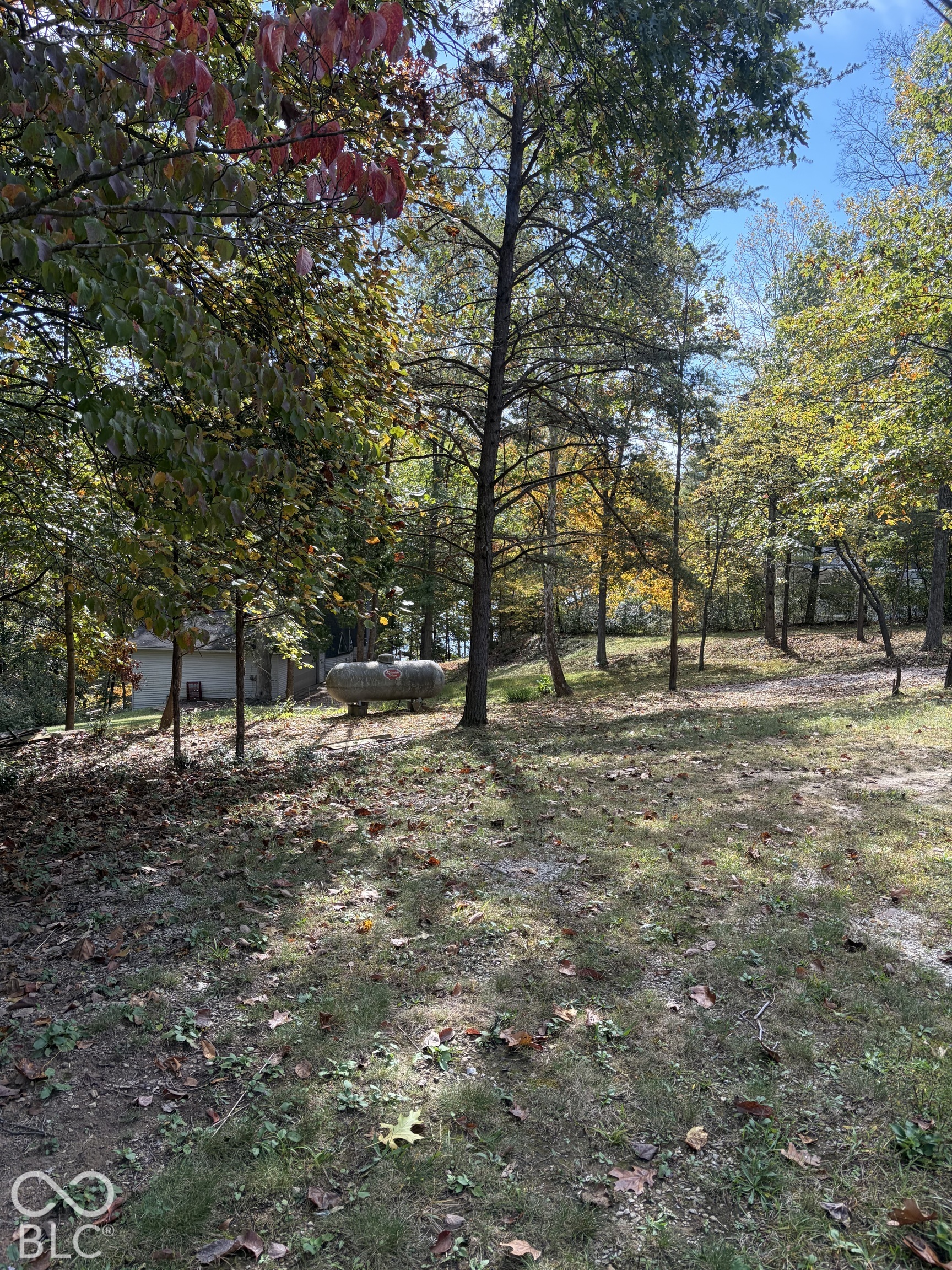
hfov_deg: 53.1
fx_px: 953
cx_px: 476
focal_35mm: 26
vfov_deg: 67.3
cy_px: 635
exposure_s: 1/629
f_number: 1.6
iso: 64
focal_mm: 5.96
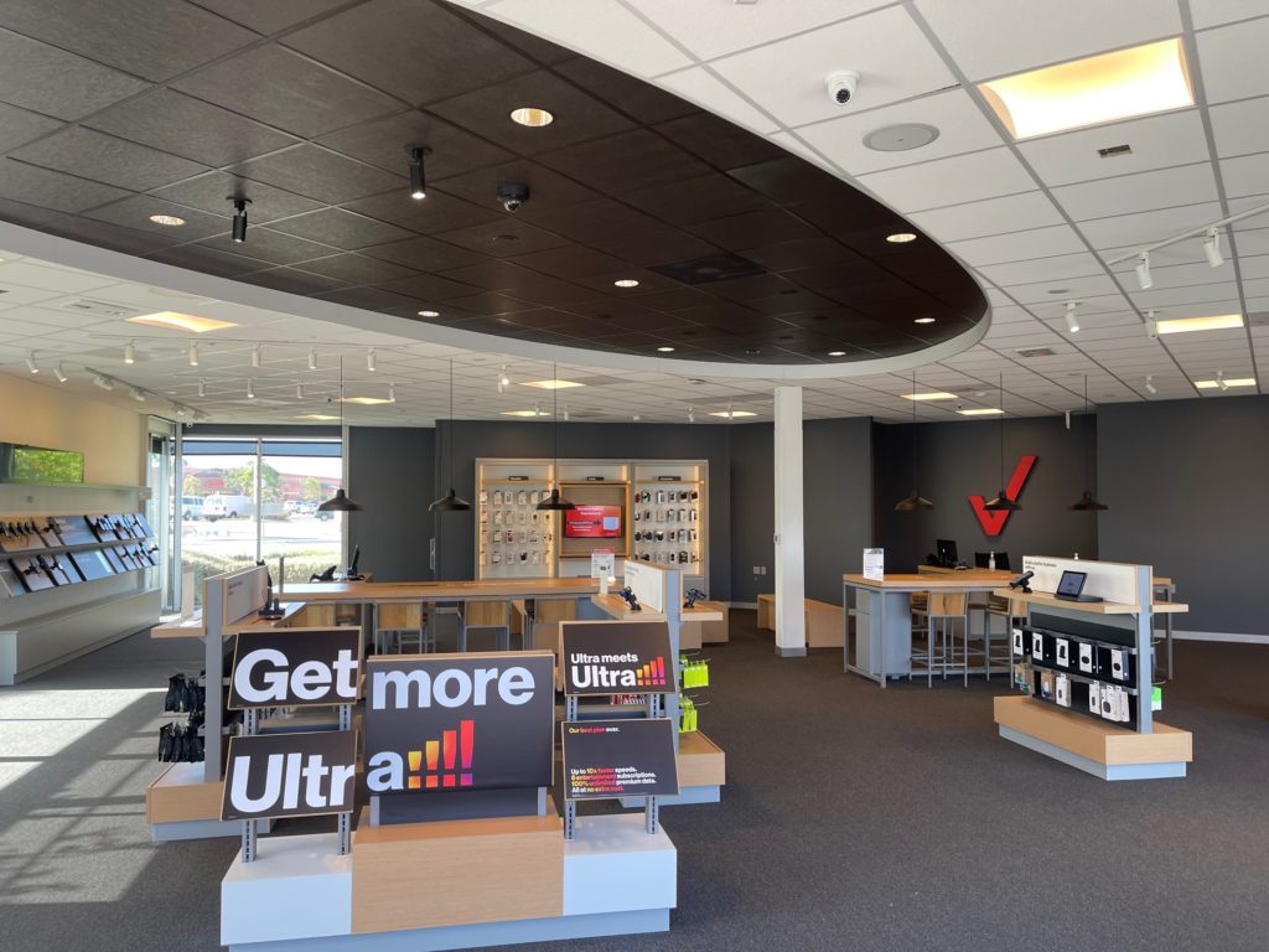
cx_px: 634
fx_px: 953
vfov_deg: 53.1
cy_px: 476
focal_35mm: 26
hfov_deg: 67.3
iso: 50
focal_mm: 5.1
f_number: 1.6
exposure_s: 1/120
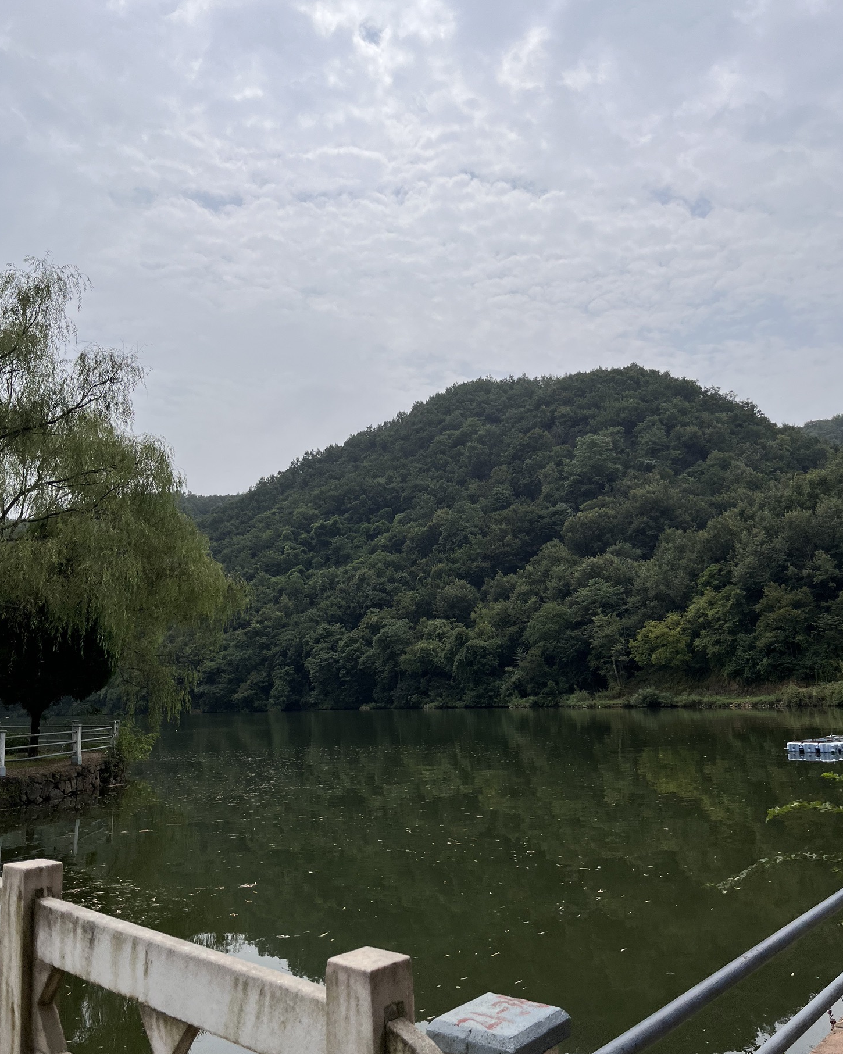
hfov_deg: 51.5
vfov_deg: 62.2
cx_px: 434
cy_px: 553
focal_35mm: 28
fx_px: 873
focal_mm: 5.1
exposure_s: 1/7353
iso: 50
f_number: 1.6
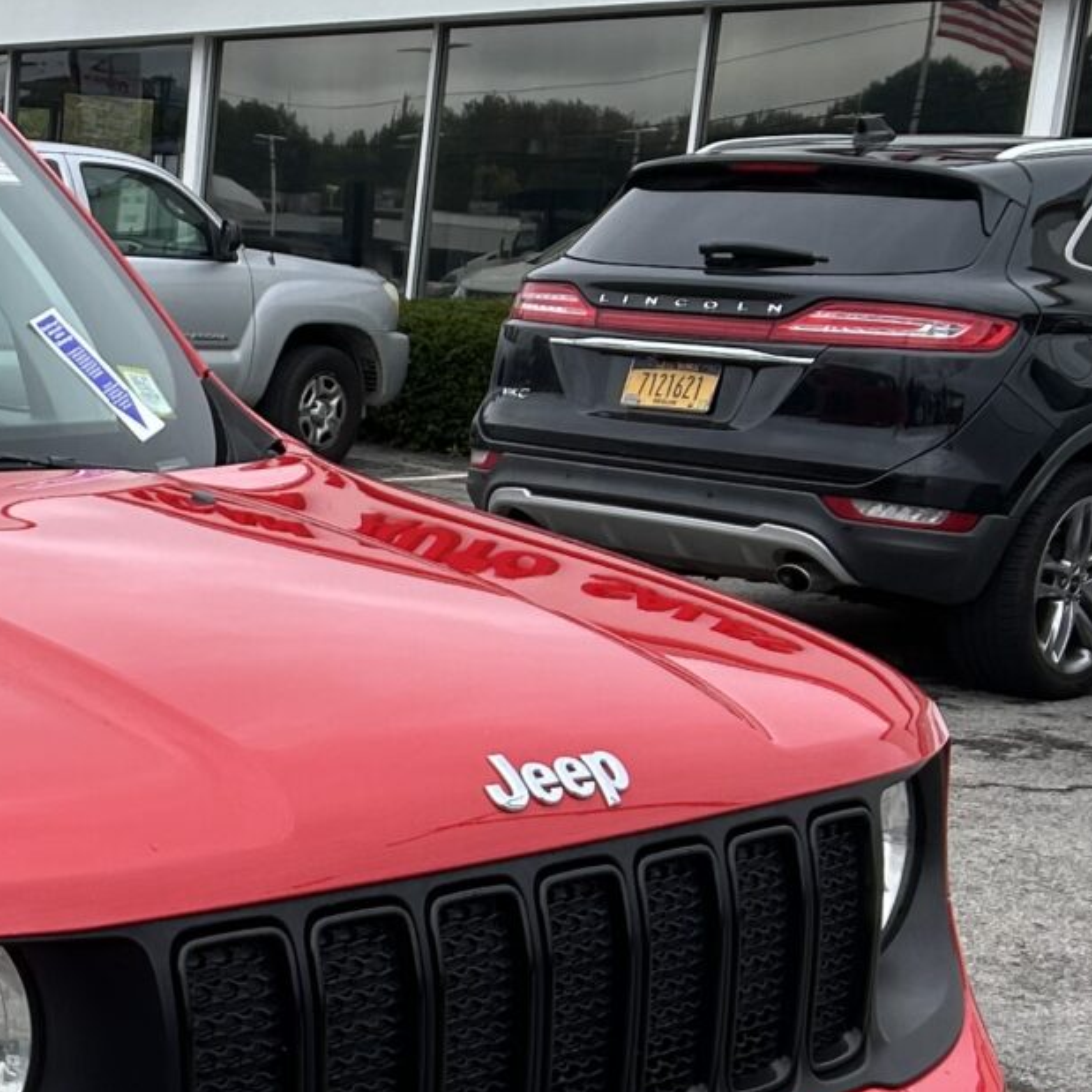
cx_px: -379
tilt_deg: -13.3
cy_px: 886
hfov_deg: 17.1
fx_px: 3391
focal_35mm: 95
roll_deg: -2.1
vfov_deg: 18.1
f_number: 1.5
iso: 50
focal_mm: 5.7
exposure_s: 1/1280
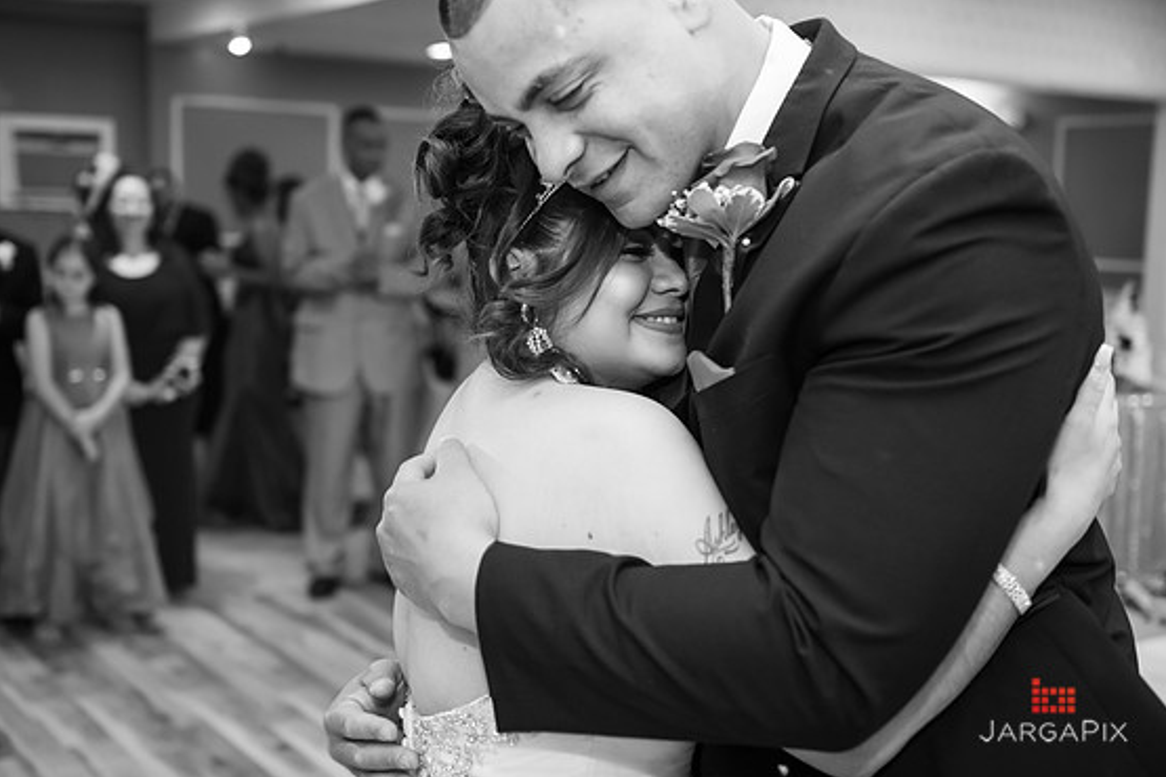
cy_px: 381
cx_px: 571
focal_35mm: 46
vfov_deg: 29.2
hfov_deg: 42.7
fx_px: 1490
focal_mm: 44
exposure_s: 1/125
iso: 800
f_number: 3.2
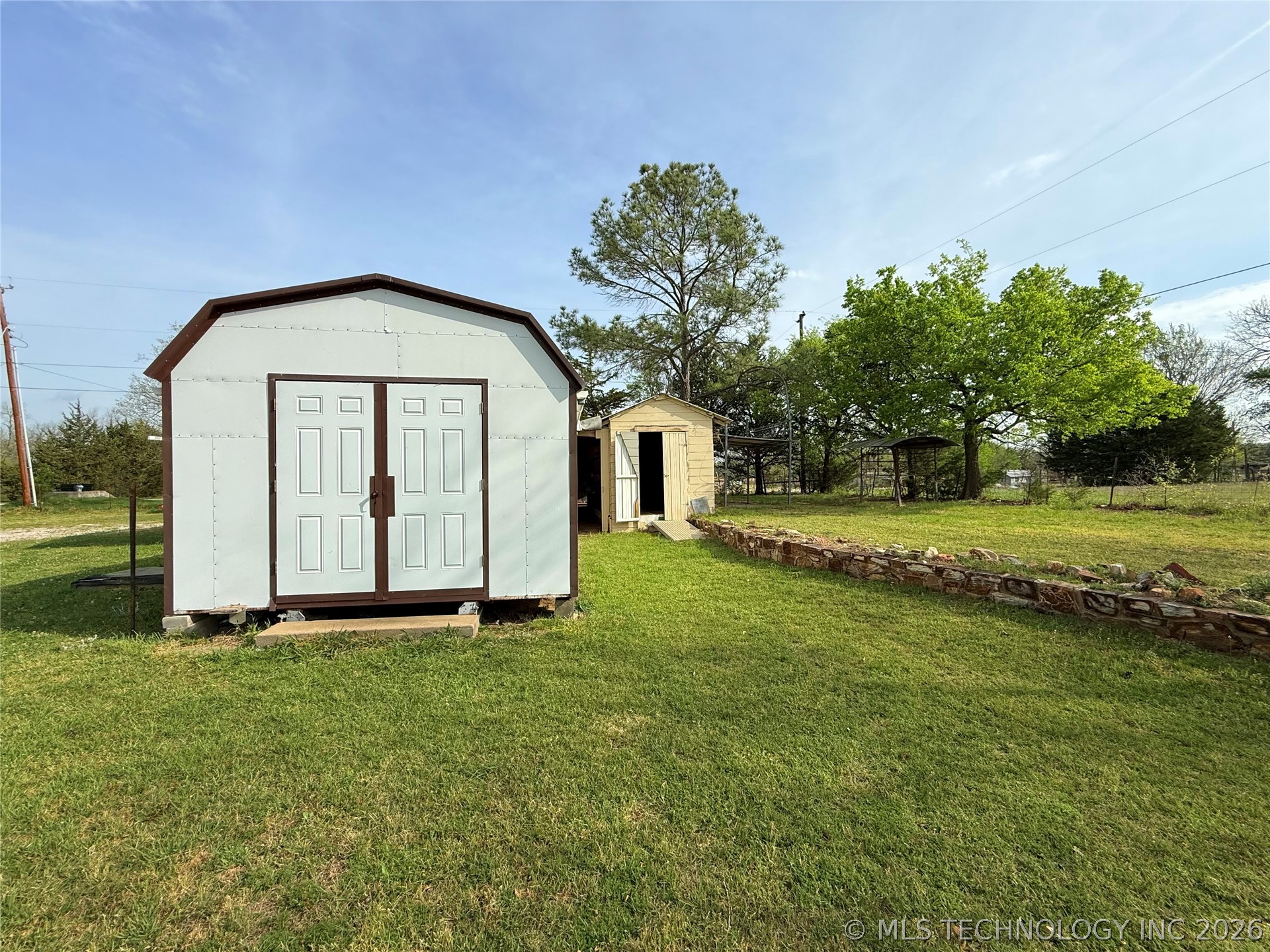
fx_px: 514
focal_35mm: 14
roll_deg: +0.2
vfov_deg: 85.7
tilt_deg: +1.3
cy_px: 476
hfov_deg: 102.1
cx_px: 635
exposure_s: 1/1698
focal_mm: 2.22
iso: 50
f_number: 2.2
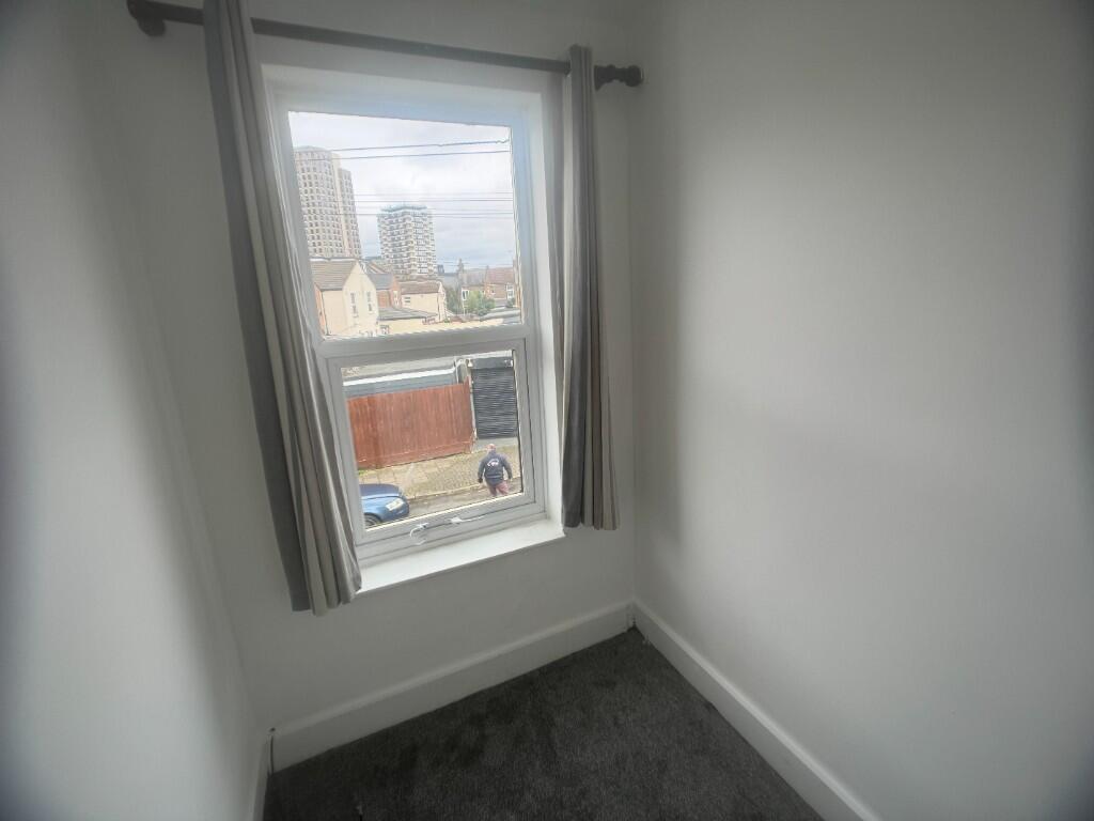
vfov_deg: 56.8
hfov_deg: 71.6
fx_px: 758
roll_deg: +4.0
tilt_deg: -12.0
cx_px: 547
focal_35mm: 24
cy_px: 410
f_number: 1.78
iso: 100
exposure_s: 1/167
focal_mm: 6.86
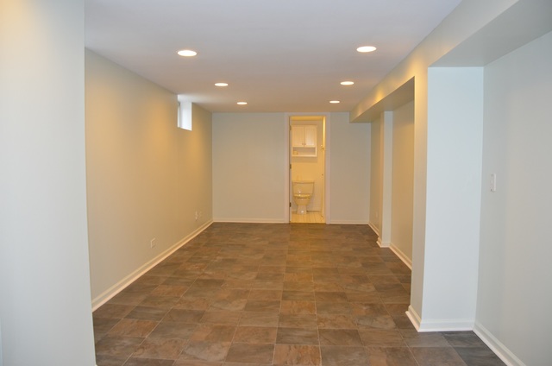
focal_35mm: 27
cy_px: 183
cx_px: 276
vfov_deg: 47.7
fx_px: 413
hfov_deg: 67.5
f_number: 4
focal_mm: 18
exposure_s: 1/60
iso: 640
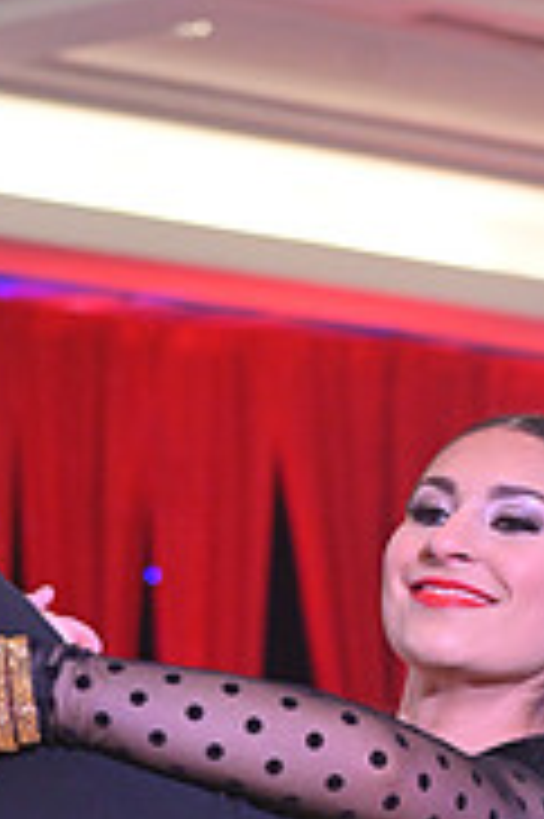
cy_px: 1130
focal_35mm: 223
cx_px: 227
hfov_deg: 6.1
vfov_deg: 9.1
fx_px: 5064
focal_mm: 70
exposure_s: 1/320
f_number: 5
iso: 3200
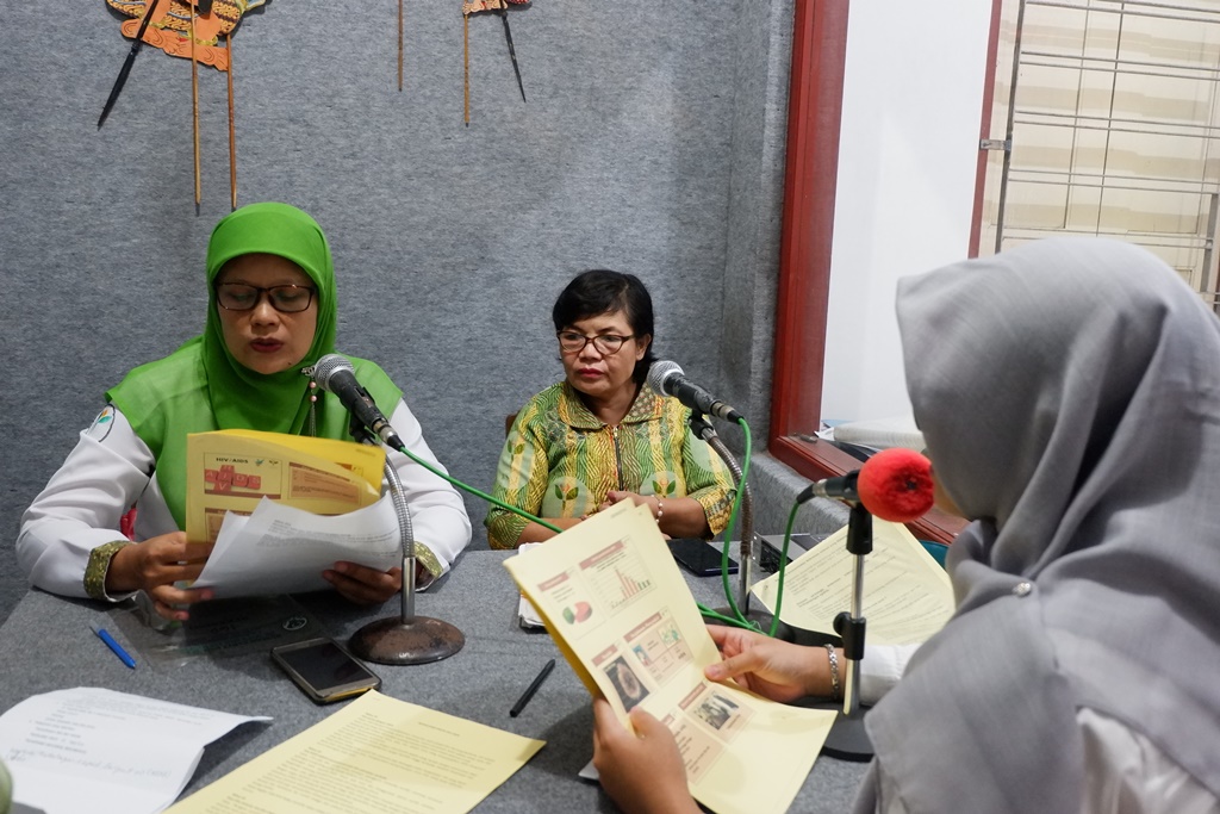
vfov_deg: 43.6
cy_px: 407
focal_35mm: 30
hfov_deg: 61.9
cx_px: 610
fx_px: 1017
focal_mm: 20.1
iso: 3200
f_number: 3.8
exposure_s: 1/30
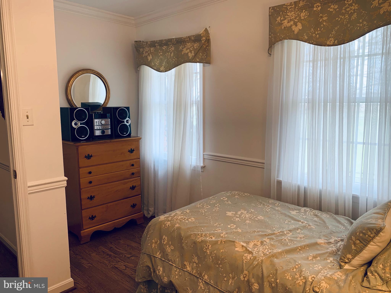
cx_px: 196
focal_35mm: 26
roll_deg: -0.3
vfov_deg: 53.1
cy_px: 146
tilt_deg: -7.2
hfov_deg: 67.3
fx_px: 294
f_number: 1.8
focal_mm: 4.25
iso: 64
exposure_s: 1/60
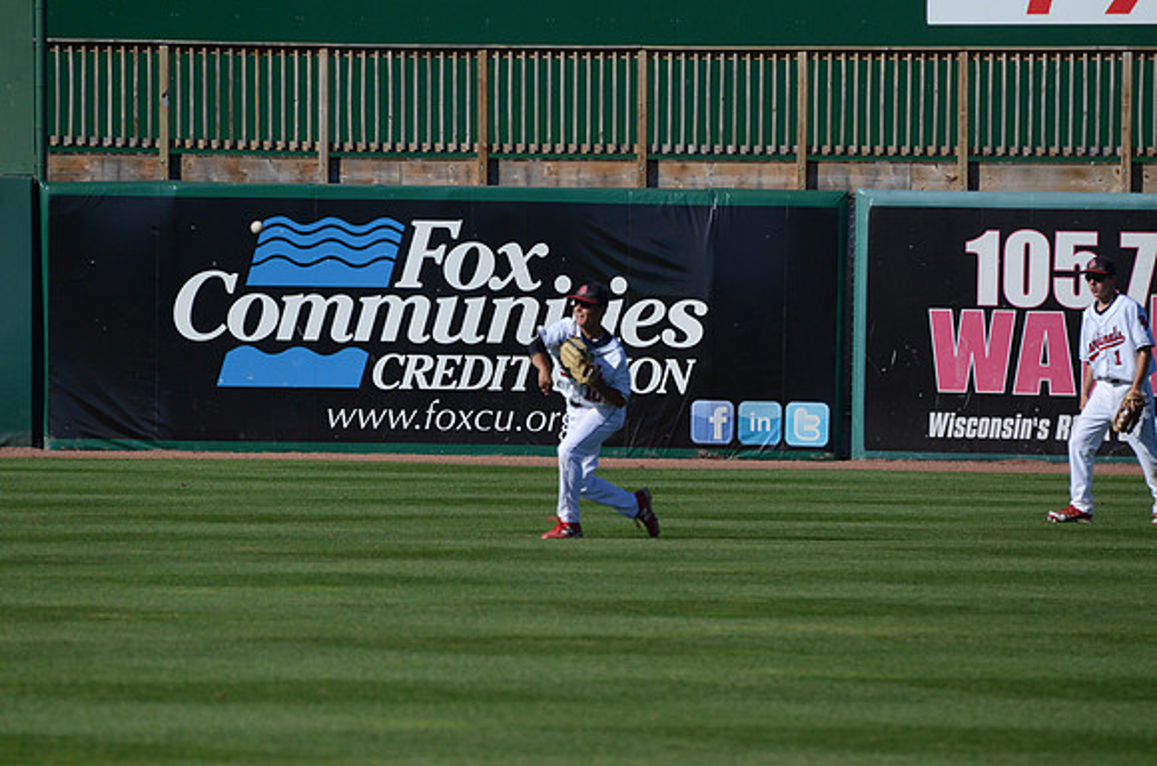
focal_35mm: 360
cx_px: 578
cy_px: 383
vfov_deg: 3.8
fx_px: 11545
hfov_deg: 5.7
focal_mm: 240
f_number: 5.3
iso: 800
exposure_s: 1/8000
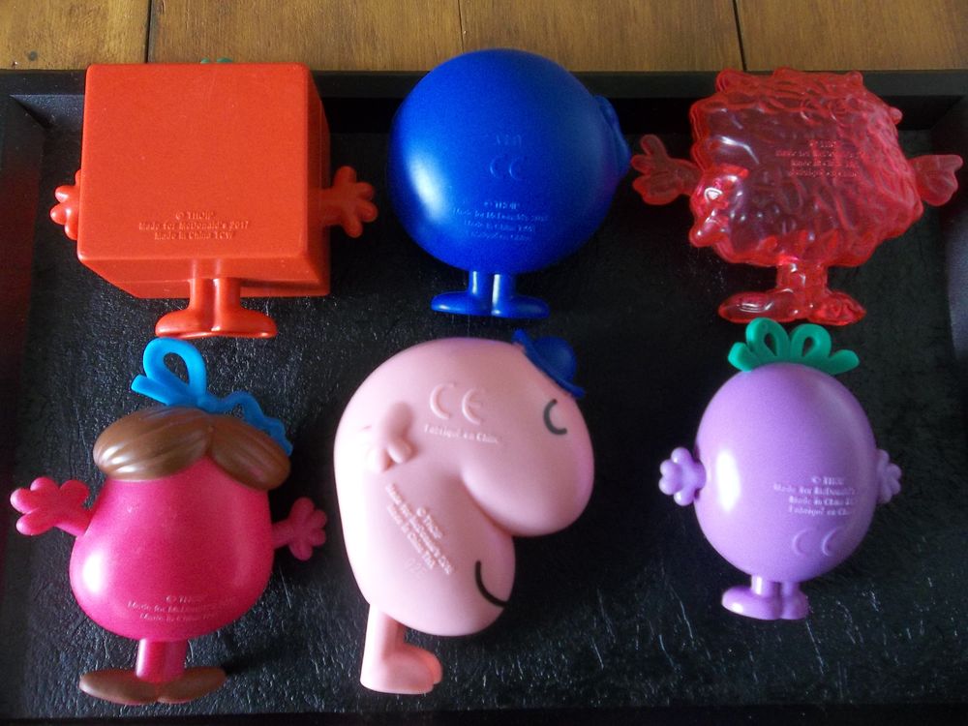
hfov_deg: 65.3
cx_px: 484
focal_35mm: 27
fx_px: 755
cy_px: 363
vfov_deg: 51.4
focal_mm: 4.9
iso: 160
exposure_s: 1/25
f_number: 3.5
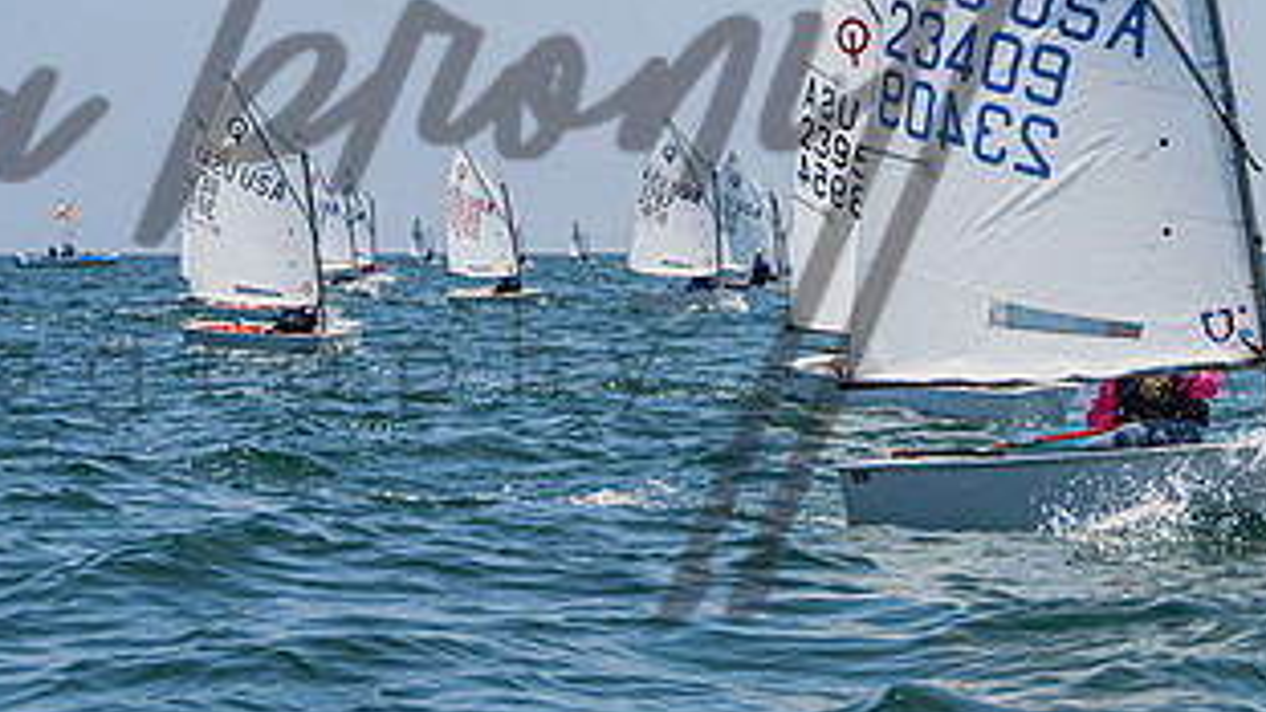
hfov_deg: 17.4
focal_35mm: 123
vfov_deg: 9.8
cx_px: 816
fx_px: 4129
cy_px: 6
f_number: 5.3
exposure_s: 1/4000
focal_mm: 47
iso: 500
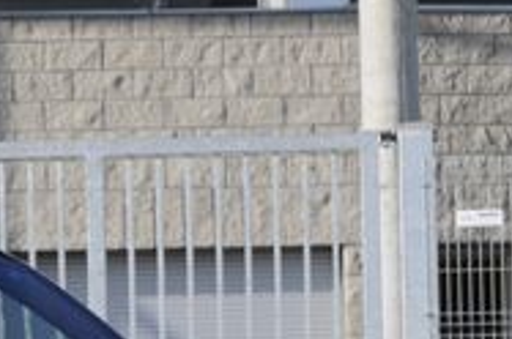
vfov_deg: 2.4
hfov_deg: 3.7
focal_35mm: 559
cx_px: -205
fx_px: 7937
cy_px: 406
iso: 200
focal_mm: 116
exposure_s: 1/400
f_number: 8
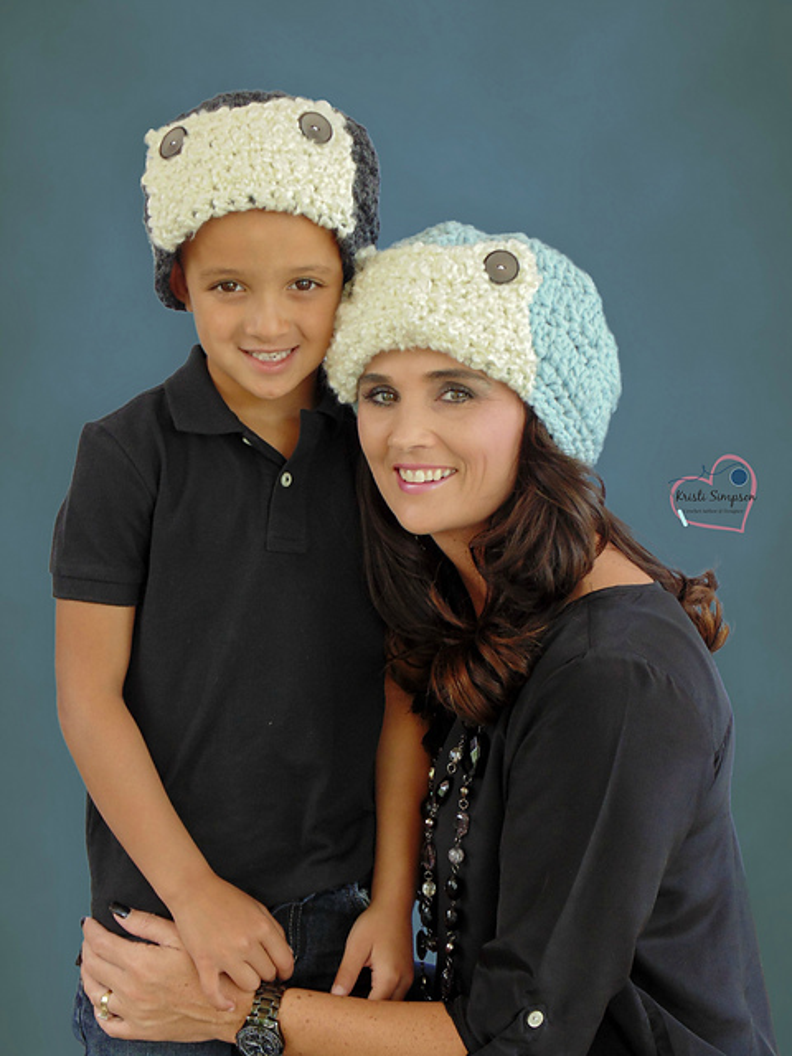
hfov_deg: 22.6
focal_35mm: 65
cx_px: 396
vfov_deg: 29.8
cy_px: 528
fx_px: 1983
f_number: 4.1
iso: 100
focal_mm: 11.7
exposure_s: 1/40
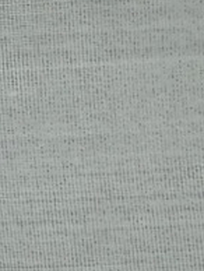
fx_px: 1356
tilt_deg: -23.7
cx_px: -210
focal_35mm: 173
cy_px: 298
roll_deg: +1.2
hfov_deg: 8.2
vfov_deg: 11.3
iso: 40
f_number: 2.2
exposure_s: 1/100
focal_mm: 2.22
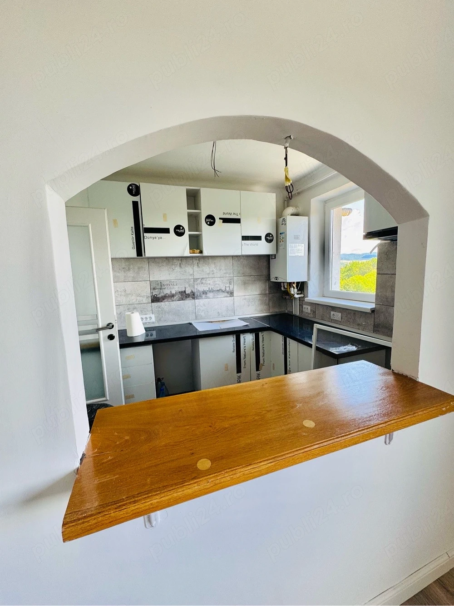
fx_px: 245
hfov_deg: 85.7
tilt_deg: -7.1
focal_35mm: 14
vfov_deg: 102.1
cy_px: 303
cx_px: 227
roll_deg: +2.2
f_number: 2.2
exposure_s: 1/99
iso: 80
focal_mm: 2.22
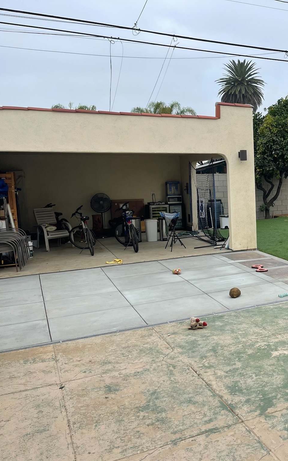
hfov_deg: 31.9
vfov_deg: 52.8
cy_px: 232
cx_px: 284
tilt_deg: -7.8
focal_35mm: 37
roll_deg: +1.0
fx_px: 465
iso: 32
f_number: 1.6
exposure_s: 1/1715
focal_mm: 5.1
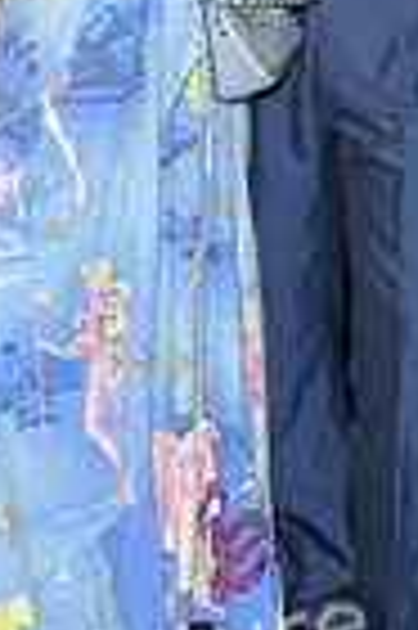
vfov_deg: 16.0
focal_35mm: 126
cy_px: 36
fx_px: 2200
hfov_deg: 10.8
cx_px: 283
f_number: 6.3
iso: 800
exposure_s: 1/250
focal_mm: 44
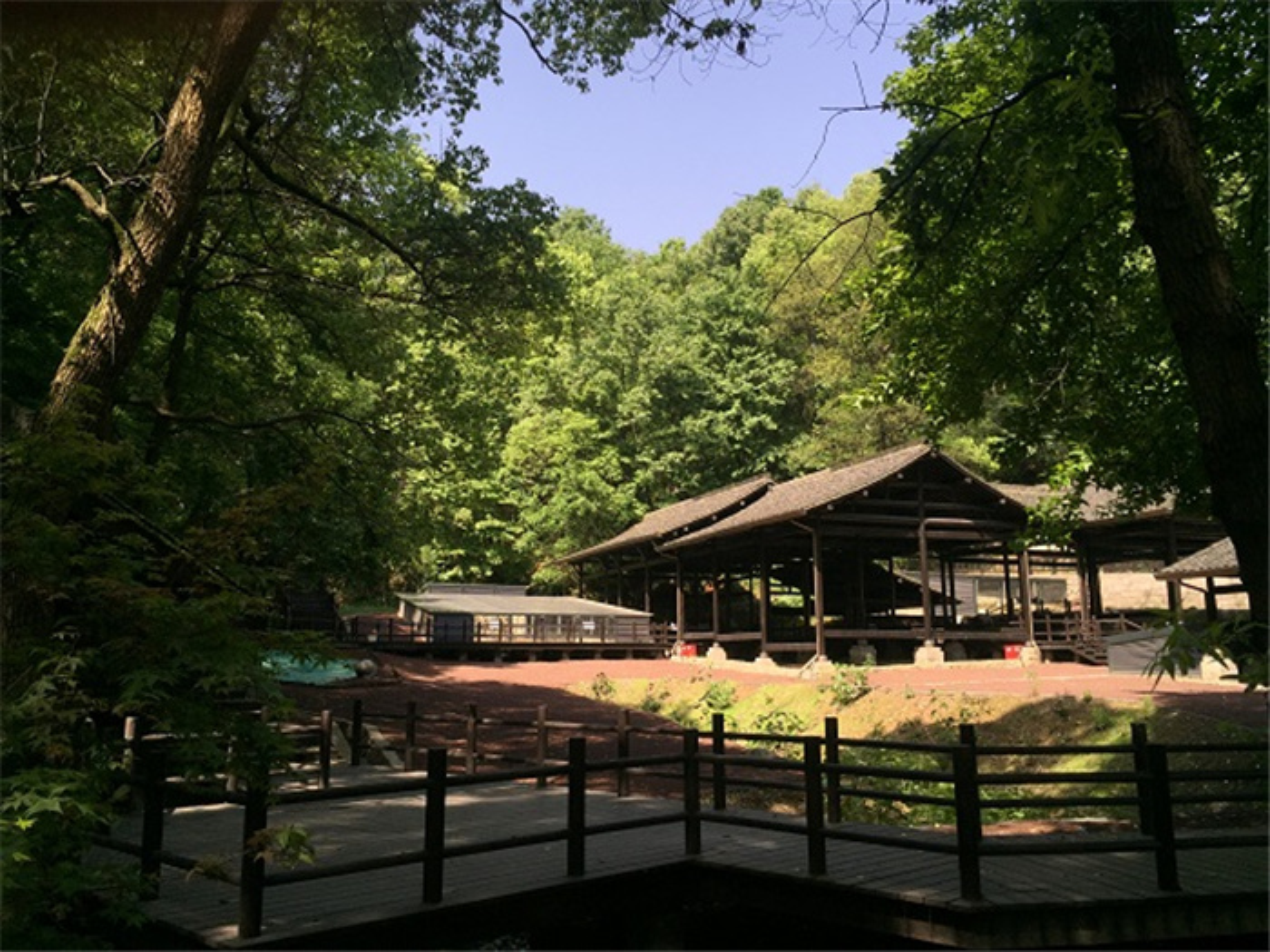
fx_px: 1064
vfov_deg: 48.2
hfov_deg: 61.7
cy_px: 476
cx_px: 635
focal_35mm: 29
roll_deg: -1.1
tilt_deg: +11.5
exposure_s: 1/1014
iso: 32
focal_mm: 4.15
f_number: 2.2
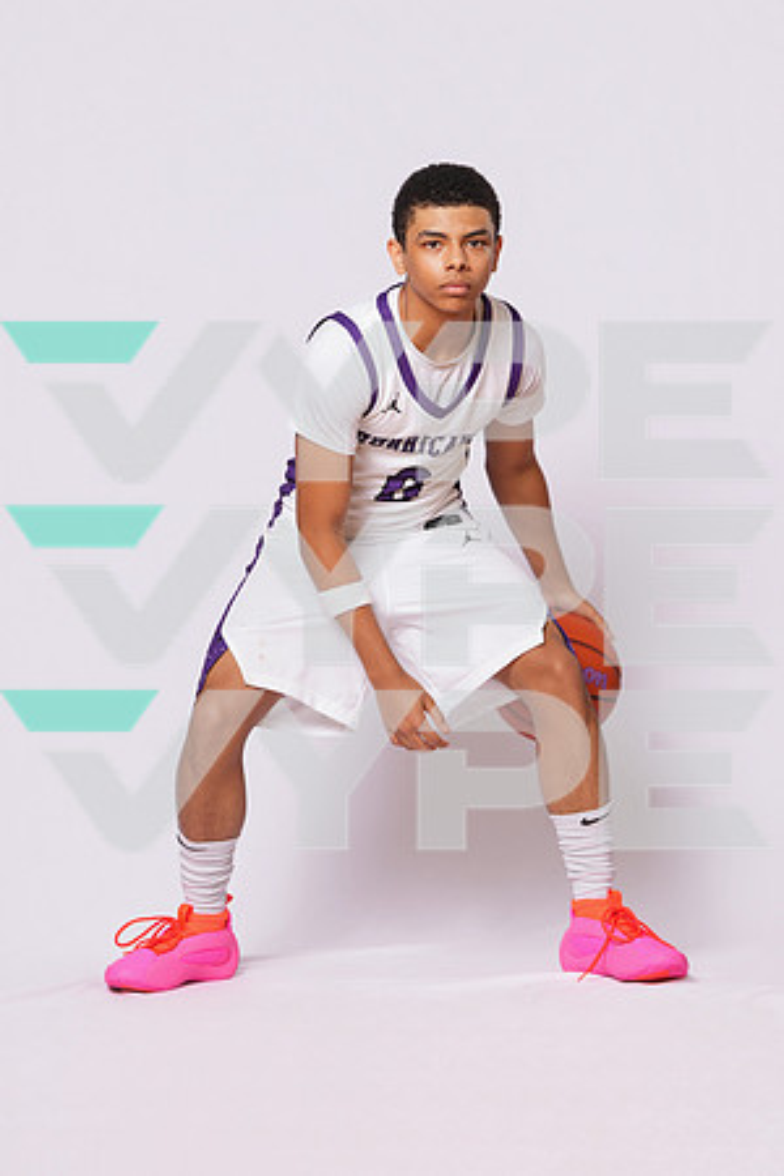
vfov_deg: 20.0
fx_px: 3332
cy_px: 588
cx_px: 392
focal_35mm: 102
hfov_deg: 13.4
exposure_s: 1/200
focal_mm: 102
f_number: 7.1
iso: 200
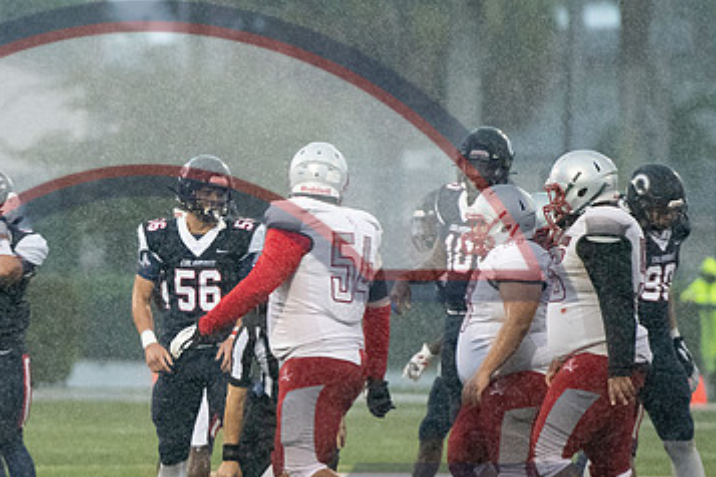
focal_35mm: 488
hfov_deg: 4.2
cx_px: 138
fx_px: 9705
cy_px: 382
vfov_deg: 2.8
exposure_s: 1/2000
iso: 10000
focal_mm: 200
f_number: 3.2
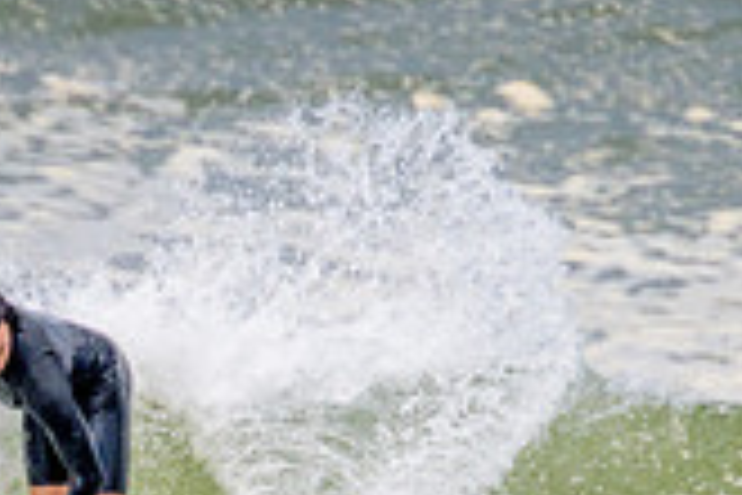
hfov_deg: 0.7
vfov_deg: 0.5
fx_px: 58036
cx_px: 153
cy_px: 628
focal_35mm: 2816
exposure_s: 1/2000
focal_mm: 800
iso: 900
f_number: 11
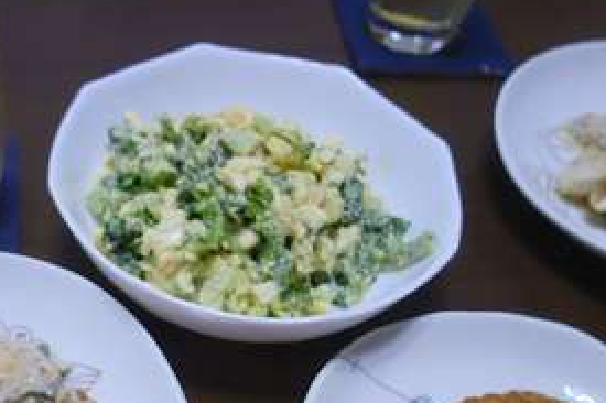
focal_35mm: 51
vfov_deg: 25.9
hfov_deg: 37.7
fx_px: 858
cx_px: 137
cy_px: 338
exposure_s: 1/125
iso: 800
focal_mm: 10.4
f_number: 1.8
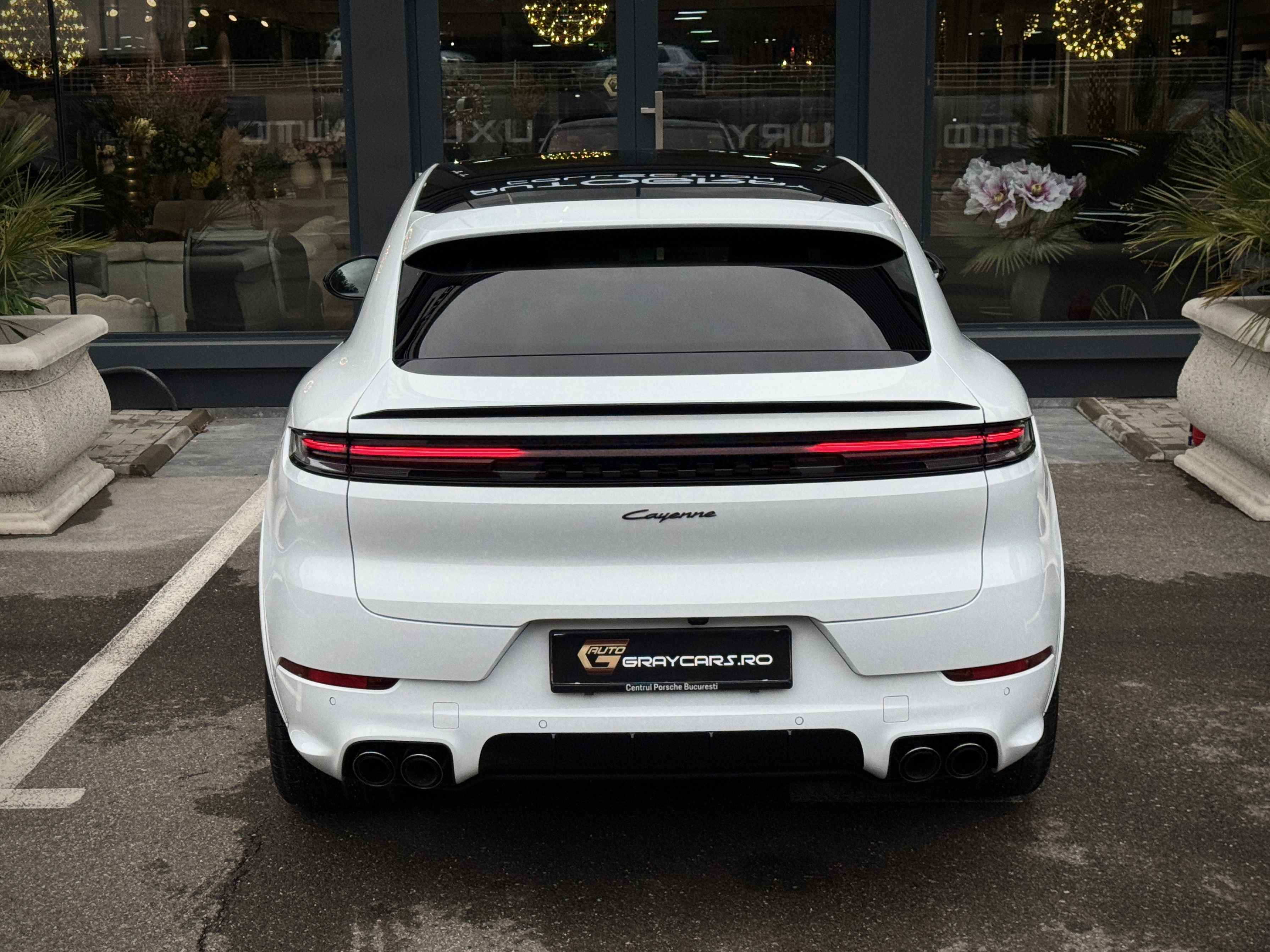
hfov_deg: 39.7
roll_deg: +1.0
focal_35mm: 48
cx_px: 635
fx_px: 1761
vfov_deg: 30.3
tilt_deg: -11.0
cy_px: 476
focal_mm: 6.76
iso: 64
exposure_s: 1/1094
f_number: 1.78
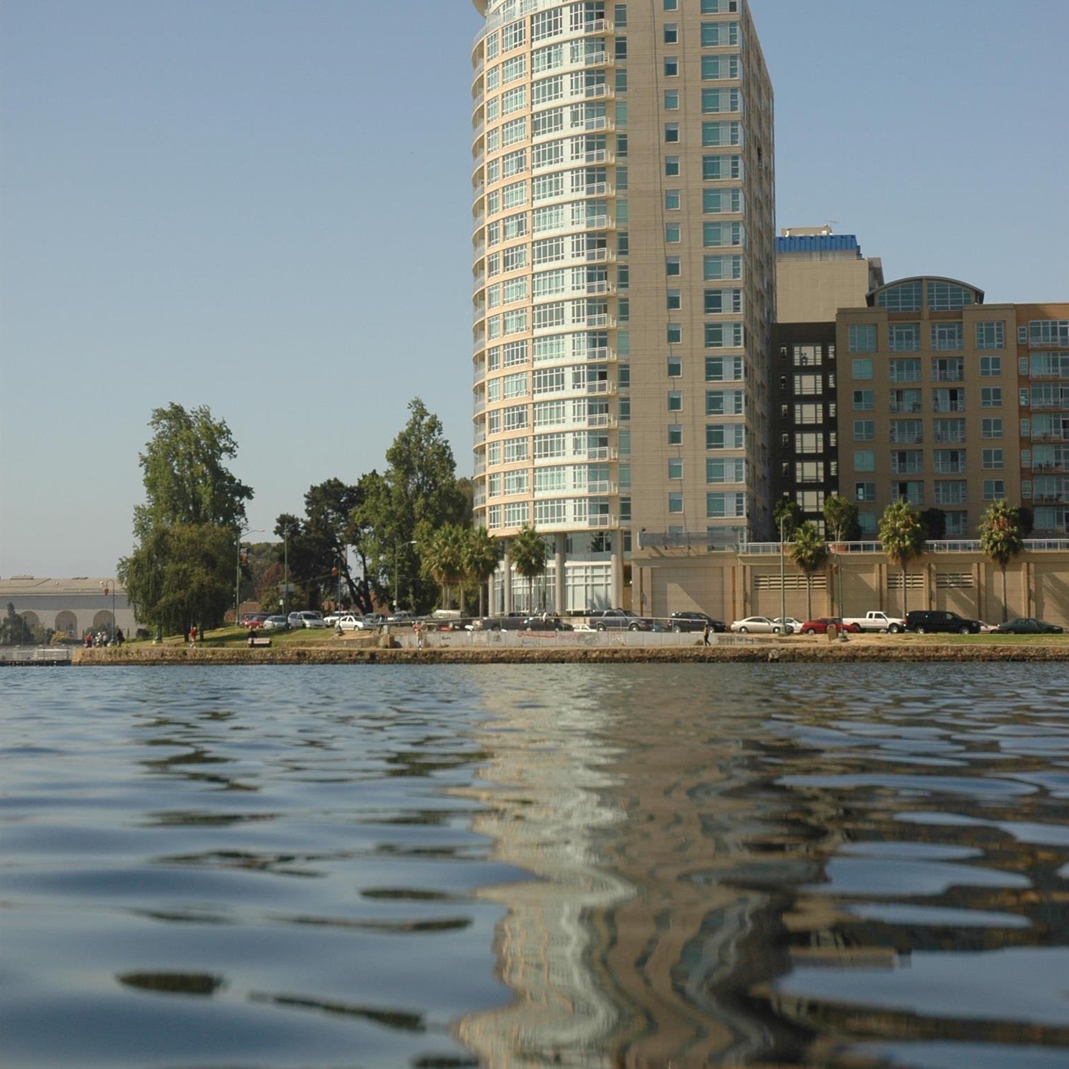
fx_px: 2690
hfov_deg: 22.5
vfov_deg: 22.4
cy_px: 356
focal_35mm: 77
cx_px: 533
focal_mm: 40
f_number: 5.6
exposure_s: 1/1000
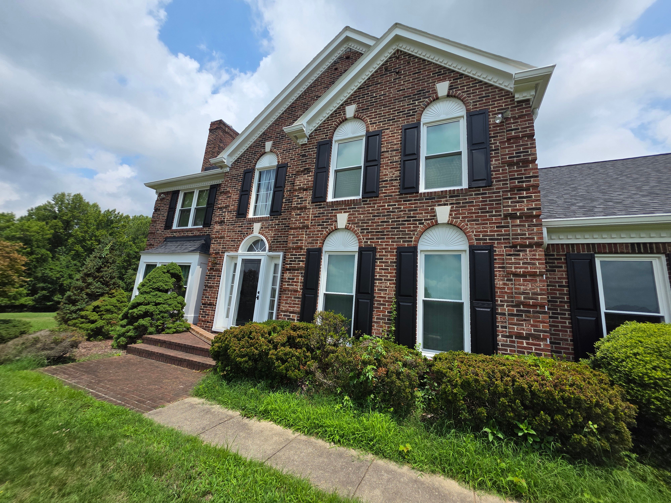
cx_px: 336
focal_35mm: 13
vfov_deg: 89.9
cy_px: 252
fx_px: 252
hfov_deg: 106.2
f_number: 1.9
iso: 40
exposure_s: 1/3873
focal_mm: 2.2
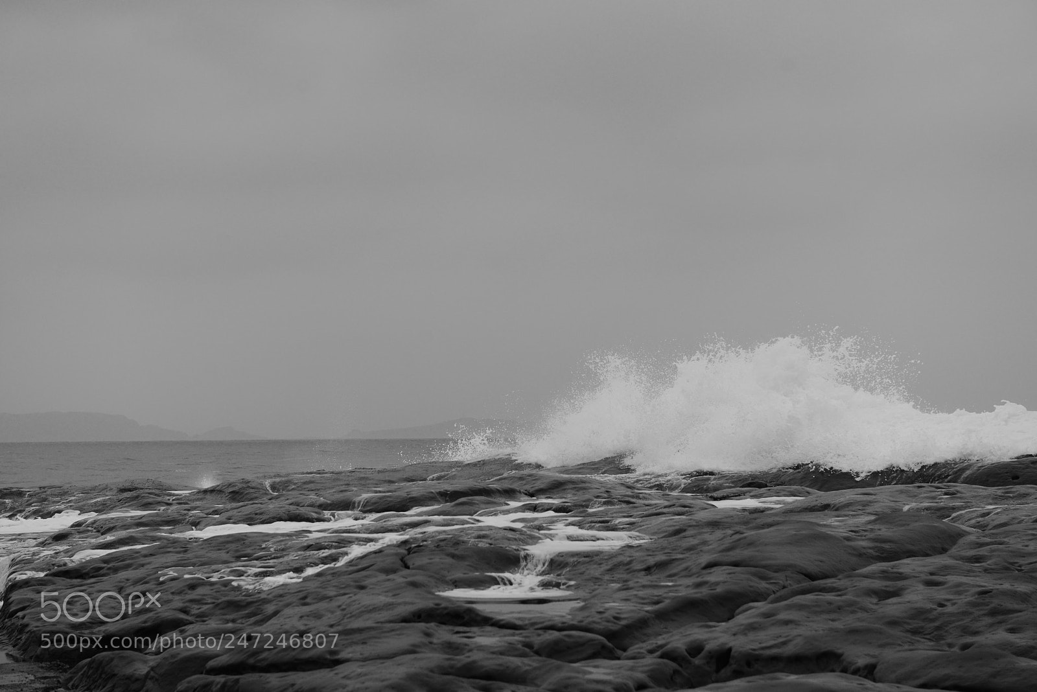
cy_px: 346
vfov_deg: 19.5
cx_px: 518
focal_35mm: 70
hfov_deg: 28.8
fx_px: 2017
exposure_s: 1/1600
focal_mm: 70
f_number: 5
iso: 640
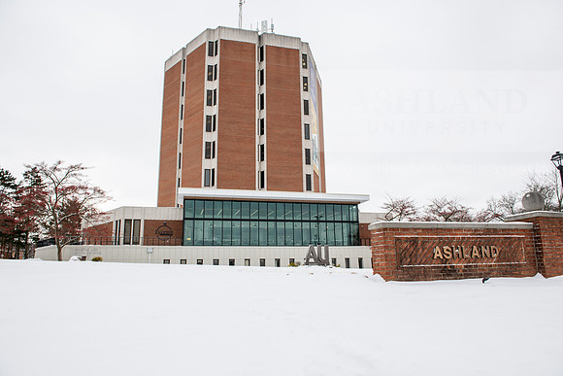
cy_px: 188
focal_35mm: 24
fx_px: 375
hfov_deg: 73.7
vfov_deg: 53.2
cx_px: 282
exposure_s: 1/200
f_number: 7.1
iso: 125
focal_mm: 24
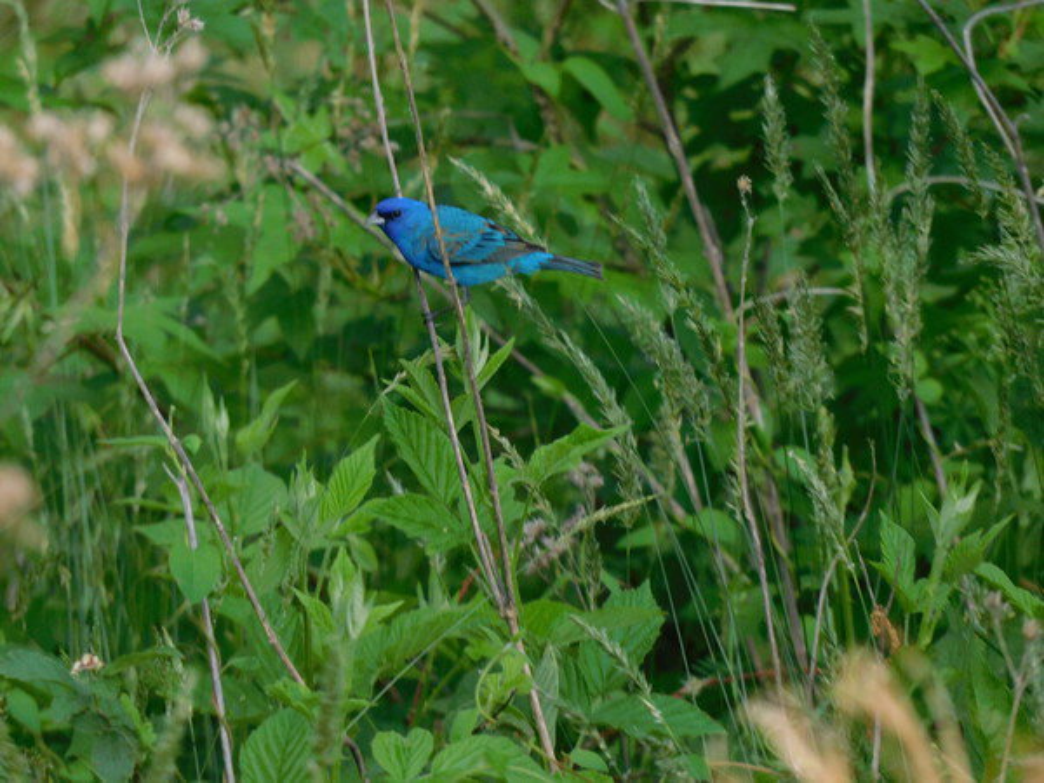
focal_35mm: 1100
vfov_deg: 1.4
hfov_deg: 1.8
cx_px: 522
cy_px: 392
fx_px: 33175
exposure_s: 1/250
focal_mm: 197.1
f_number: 5.6
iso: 200
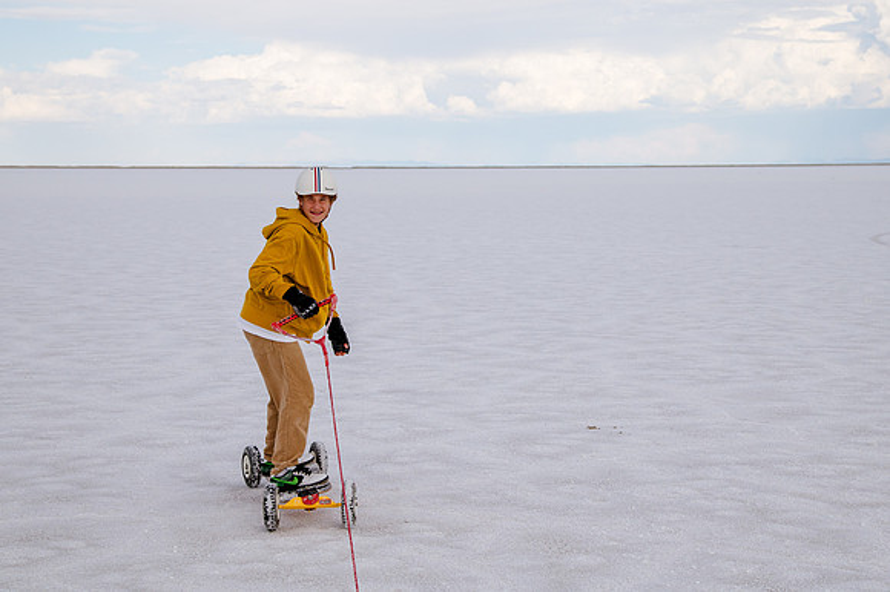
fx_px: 1566
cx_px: 445
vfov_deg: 21.4
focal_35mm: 63
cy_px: 246
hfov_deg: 31.7
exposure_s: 1/2500
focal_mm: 52
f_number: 5.6
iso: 400
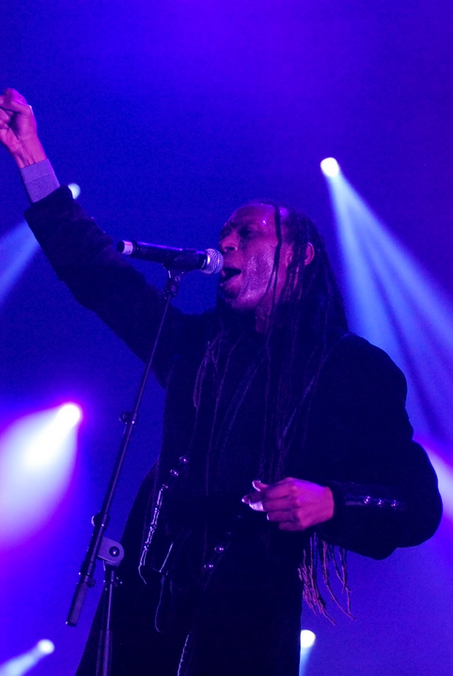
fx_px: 2258
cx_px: 226
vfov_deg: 17.0
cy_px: 338
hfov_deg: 11.5
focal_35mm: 120
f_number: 2.8
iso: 1600
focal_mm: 80
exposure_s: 1/250
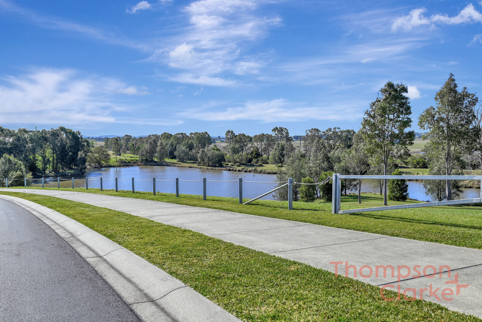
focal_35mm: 30
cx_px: 241
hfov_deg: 61.9
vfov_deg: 43.6
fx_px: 402
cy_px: 161
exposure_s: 1/800
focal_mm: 30
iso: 100
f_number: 4.5
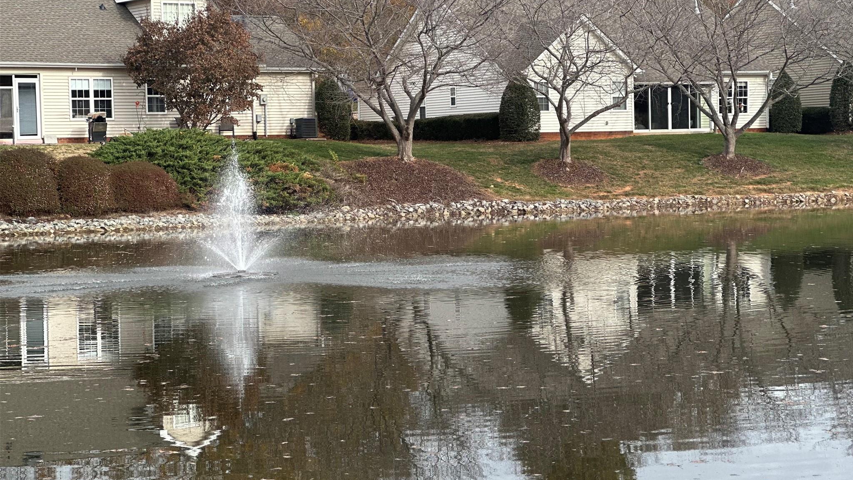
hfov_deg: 25.3
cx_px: 427
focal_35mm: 84
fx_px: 1900
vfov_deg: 14.4
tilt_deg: -4.4
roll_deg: +1.3
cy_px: 277
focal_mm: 9
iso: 25
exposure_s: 1/191
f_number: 2.8
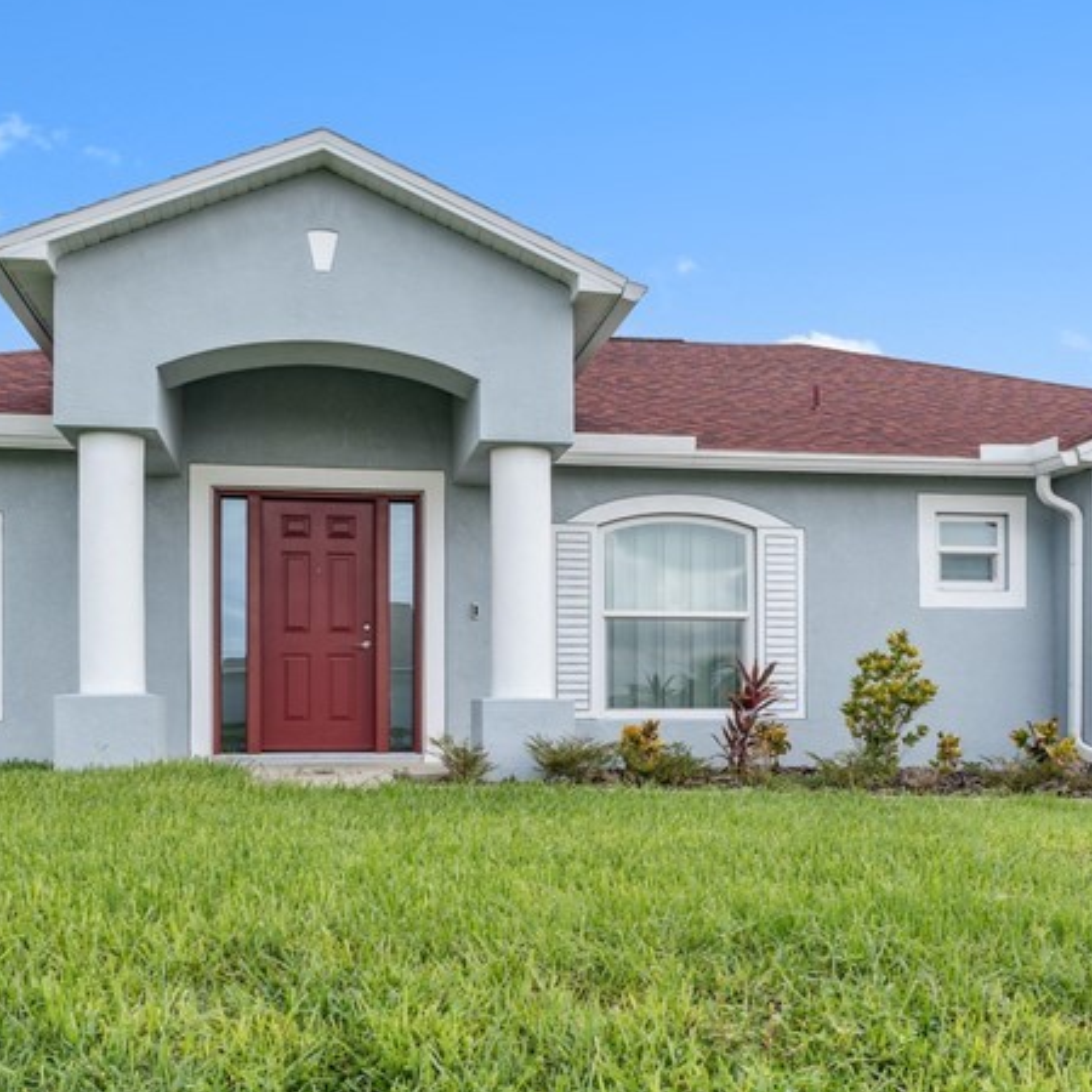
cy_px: 722
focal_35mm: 41
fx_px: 1463
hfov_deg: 40.9
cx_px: 534
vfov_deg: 40.5
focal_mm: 20
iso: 200
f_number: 9
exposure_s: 1/320
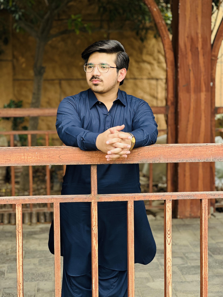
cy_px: 148
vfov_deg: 25.3
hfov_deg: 19.1
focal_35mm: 77
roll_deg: -0.6
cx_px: 112
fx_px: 661
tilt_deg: -5.6
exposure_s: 1/121
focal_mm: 9
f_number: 2.8
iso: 25
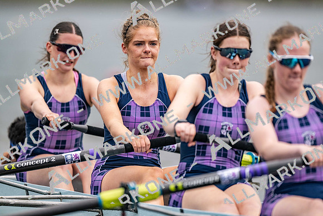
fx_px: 5384
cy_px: 108
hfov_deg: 3.4
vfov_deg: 2.3
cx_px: 162
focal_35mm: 600
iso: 900
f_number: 4
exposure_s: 1/2500
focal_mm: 600
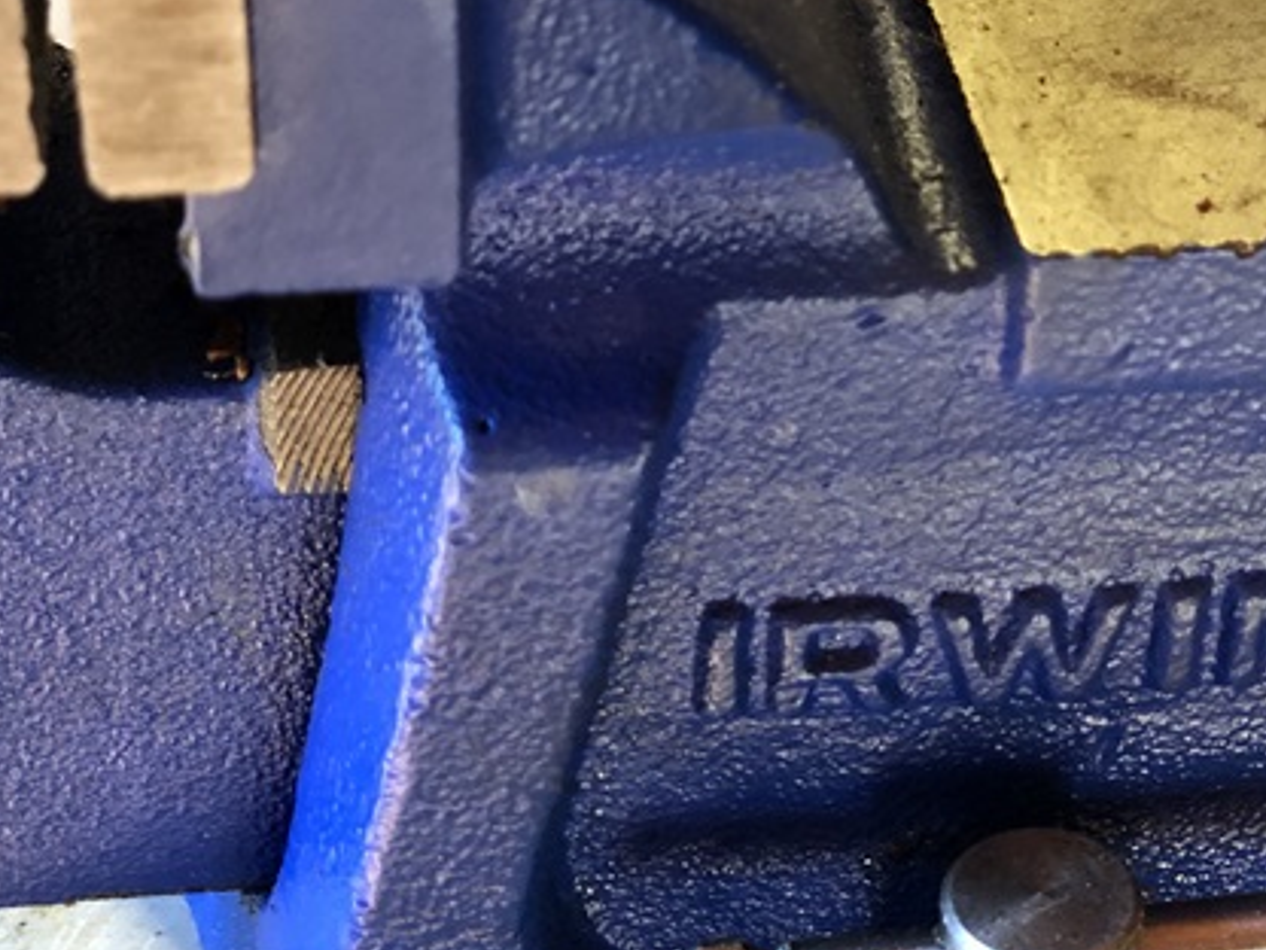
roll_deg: -0.6
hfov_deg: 19.6
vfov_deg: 14.8
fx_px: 3657
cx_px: 794
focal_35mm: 100
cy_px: 393
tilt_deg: -38.3
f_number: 2.4
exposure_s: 1/30
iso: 125
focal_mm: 6
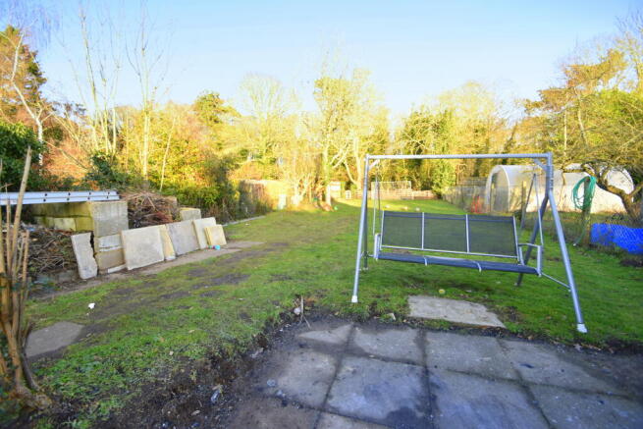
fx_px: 268
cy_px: 214
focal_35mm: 15
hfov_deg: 100.4
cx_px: 322
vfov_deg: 77.4
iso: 250
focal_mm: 10
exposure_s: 1/200
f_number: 5
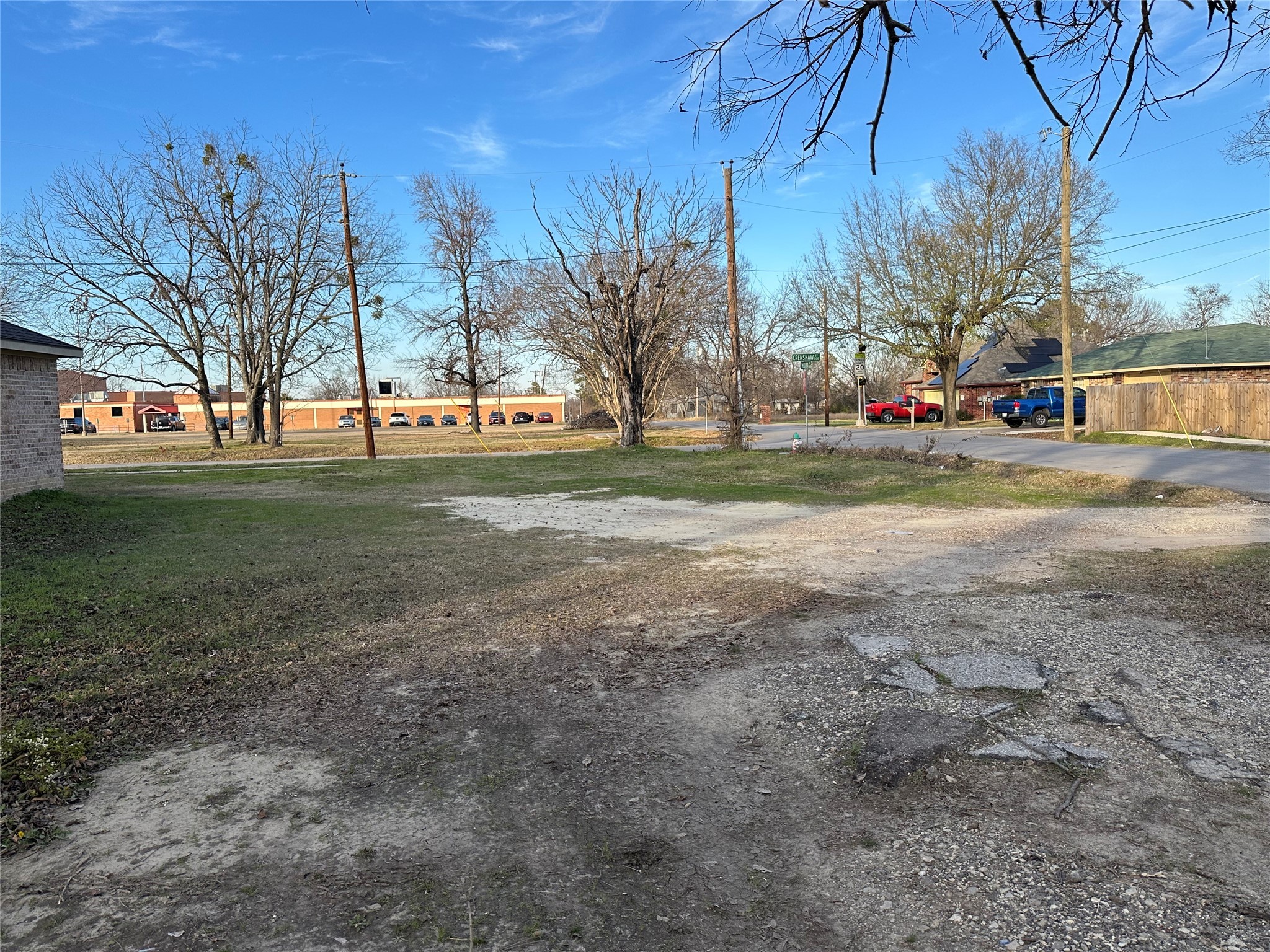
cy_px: 476
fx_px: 881
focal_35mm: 24
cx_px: 635
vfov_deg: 56.8
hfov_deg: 71.6
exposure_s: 1/1495
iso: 80
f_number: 1.78
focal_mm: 6.86
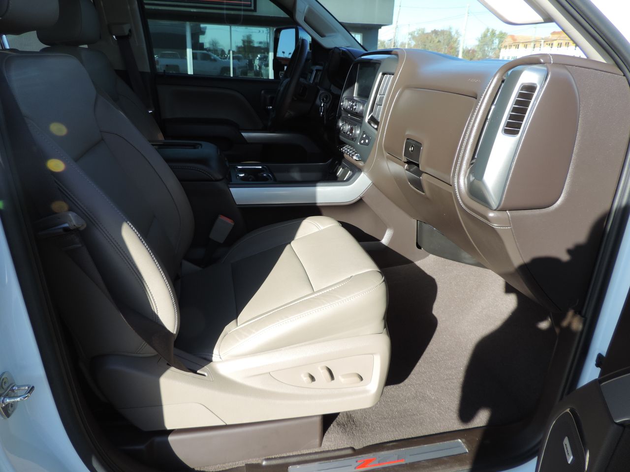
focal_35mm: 24
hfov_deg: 71.6
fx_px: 437
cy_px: 236
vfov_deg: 56.8
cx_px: 315
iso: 80
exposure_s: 1/250
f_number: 3
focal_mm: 4.3
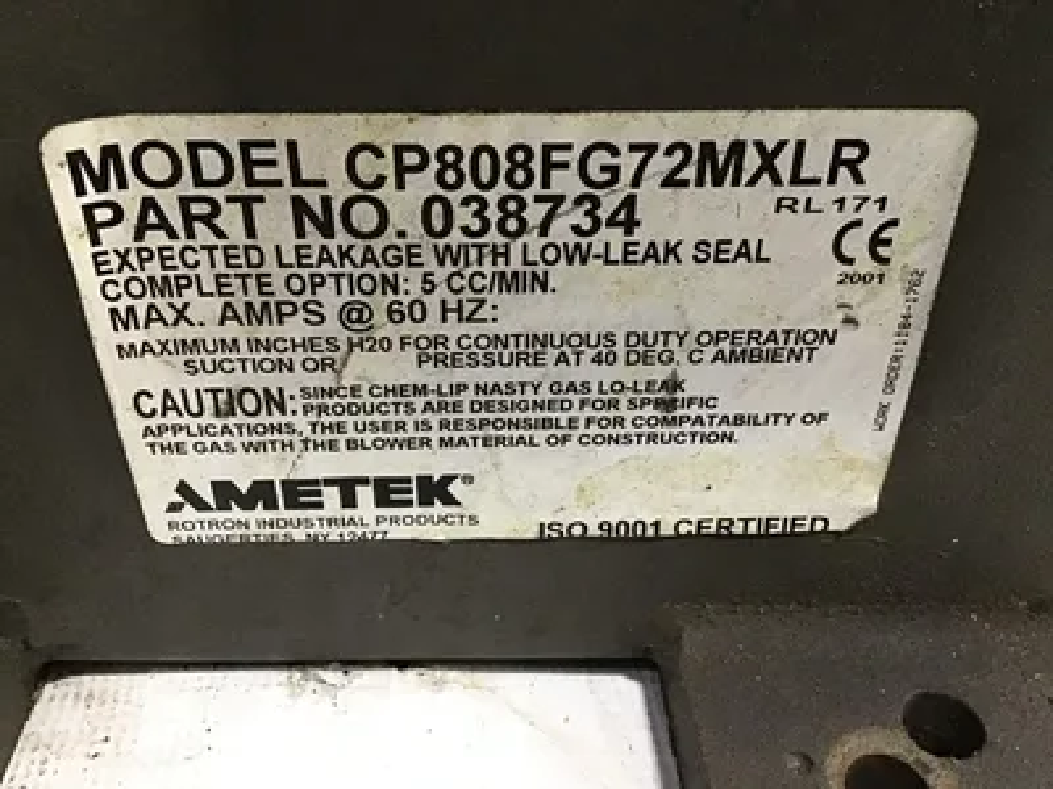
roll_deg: -4.2
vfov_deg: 45.4
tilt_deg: -36.5
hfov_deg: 58.4
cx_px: 526
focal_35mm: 31
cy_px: 394
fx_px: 943
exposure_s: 1/30
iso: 200
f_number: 2.4
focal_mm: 3.3
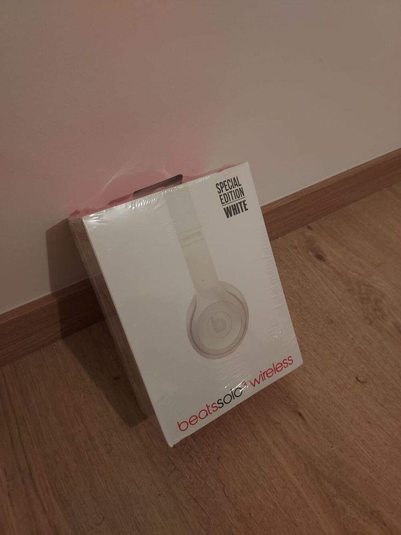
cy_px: 268
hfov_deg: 56.8
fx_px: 371
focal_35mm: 24
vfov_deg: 71.6
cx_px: 200
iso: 400
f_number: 1.8
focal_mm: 4.6
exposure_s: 1/33
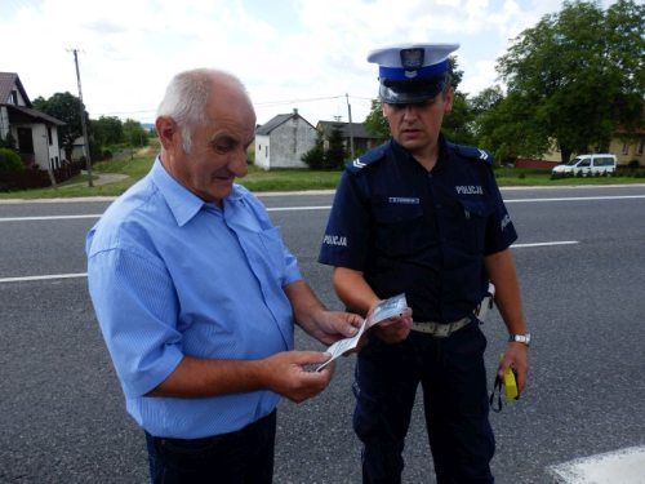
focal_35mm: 25
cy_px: 242
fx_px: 466
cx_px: 322
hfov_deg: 69.4
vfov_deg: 54.9
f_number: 3
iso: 80
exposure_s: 1/640
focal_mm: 4.5
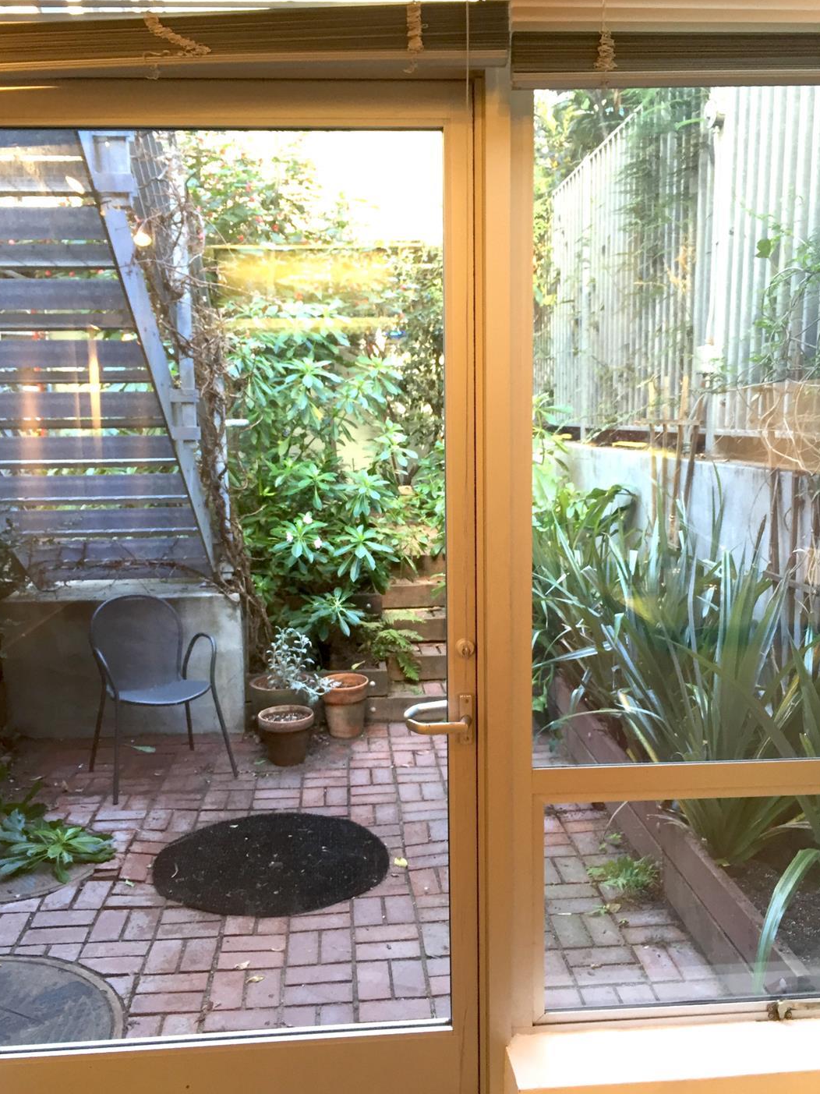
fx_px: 979
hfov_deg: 45.4
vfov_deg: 58.3
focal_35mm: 31
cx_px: 407
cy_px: 568
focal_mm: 4.15
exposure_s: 1/33
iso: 100
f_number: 2.2
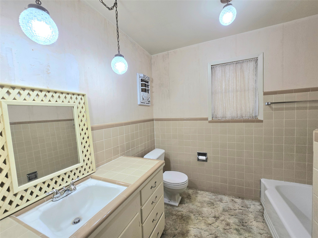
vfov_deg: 89.9
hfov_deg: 106.2
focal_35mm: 13
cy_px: 119
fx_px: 119
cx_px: 159
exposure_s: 1/120
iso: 64
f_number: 2.2
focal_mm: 2.2
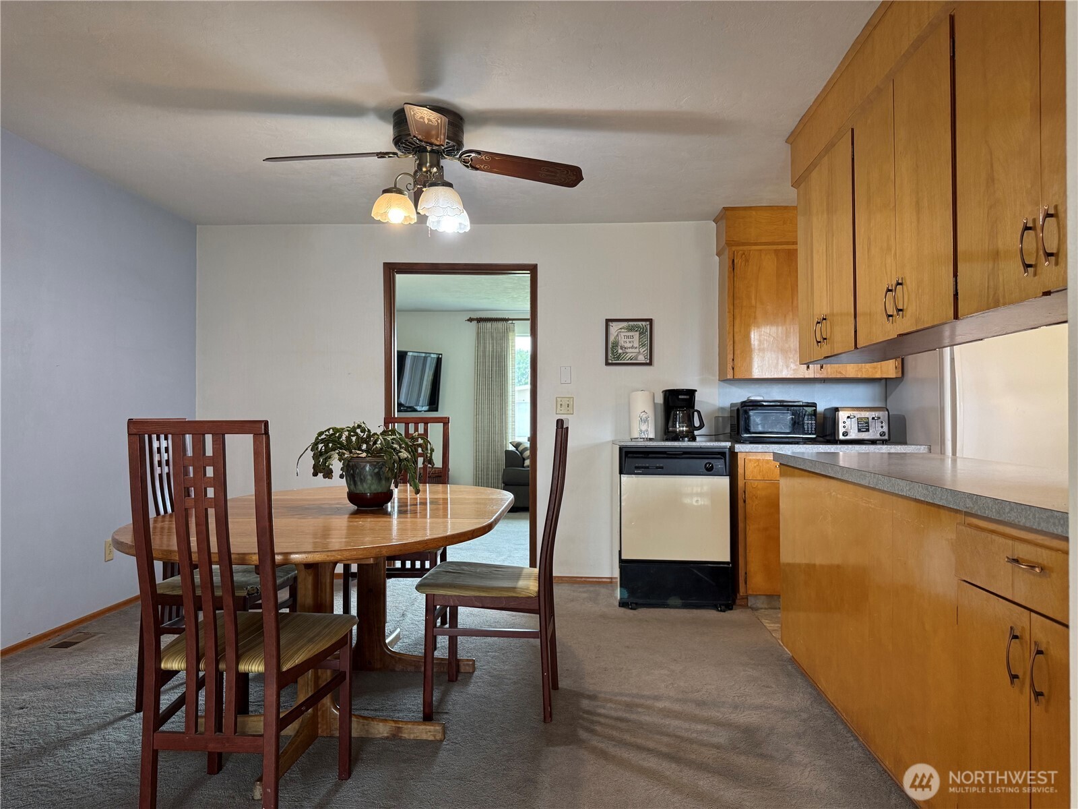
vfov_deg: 56.8
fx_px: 747
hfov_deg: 71.6
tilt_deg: +1.0
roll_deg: -0.5
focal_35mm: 24
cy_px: 404
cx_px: 539
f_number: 1.78
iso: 250
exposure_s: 1/120
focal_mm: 6.76
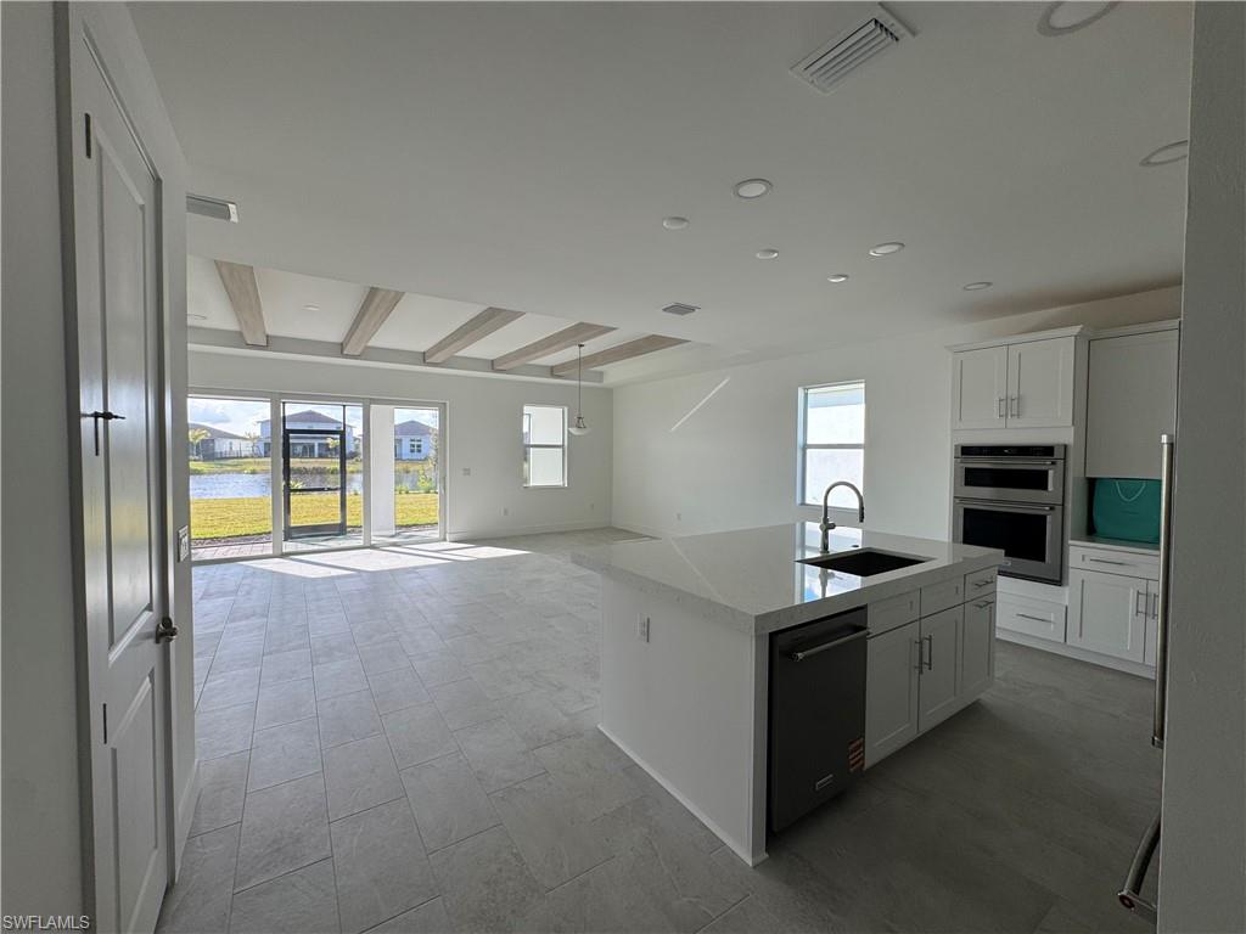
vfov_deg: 85.7
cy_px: 467
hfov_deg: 102.1
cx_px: 623
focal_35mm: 14
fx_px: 504
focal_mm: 2.22
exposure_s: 1/134
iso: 40
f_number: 2.2
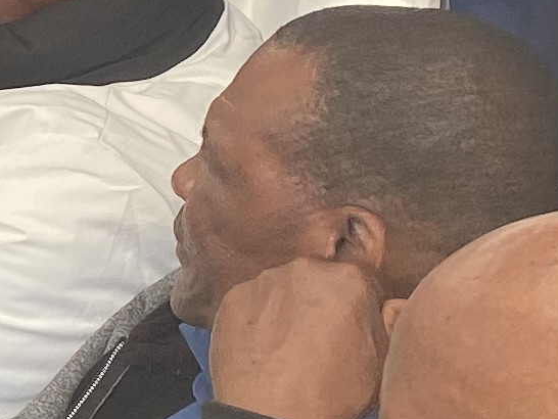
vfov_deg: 7.7
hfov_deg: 8.7
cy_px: 120
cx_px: -1031
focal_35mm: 192
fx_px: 3096
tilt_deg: -12.1
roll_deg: -0.4
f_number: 1.8
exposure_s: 1/187
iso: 32
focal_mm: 4.25
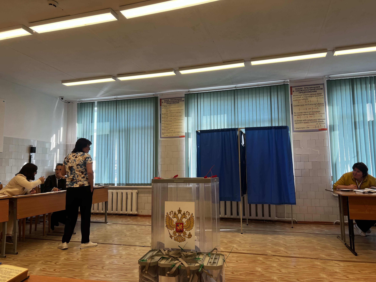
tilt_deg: +4.9
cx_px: 188
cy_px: 141
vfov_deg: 53.1
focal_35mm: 26
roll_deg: +0.8
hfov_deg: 67.3
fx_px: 282
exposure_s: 1/161
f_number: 1.5
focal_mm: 5.7
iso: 40
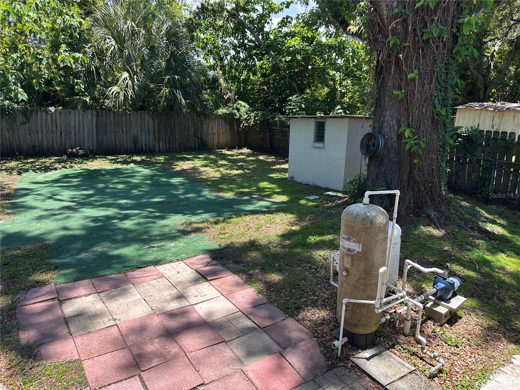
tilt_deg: -15.9
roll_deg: -2.5
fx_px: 361
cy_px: 195
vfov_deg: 56.8
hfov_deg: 71.6
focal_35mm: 24
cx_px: 260
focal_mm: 6.86
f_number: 1.78
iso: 80
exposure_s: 1/1095
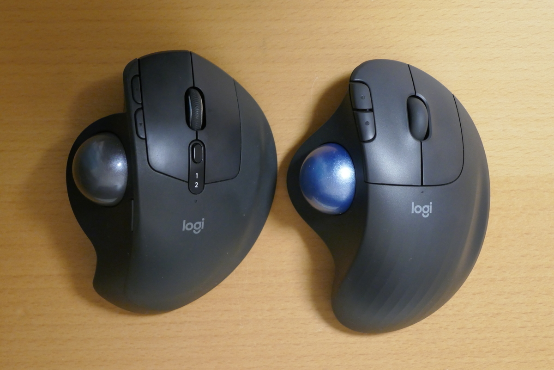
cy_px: 185
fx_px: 954
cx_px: 277
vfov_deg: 21.9
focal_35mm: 62
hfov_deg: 32.4
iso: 1600
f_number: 4.4
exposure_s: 1/15
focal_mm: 22.6
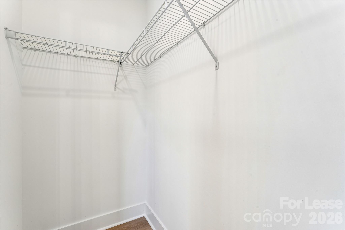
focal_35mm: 16
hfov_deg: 96.0
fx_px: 155
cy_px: 115
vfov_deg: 73.1
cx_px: 172
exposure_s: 1/4
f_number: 13
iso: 100
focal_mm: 16.2
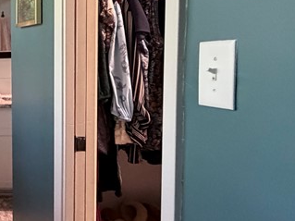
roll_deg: +2.1
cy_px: 77
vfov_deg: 31.9
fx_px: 383
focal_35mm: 45
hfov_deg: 28.8
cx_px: -137
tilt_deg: -3.5
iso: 640
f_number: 2.2
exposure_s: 1/60
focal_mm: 2.22
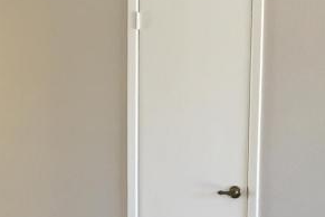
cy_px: 252
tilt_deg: -10.5
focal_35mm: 106
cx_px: -39
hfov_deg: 18.5
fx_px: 957
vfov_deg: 12.6
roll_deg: +0.9
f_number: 2.2
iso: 25
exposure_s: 1/15
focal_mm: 4.15
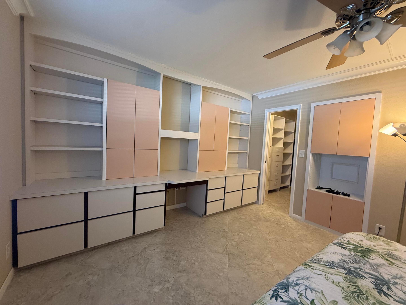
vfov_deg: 85.7
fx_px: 164
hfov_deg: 102.1
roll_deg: -2.9
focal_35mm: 14
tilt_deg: -2.7
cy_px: 152
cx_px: 203
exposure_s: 1/60
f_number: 2.2
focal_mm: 2.22
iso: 250
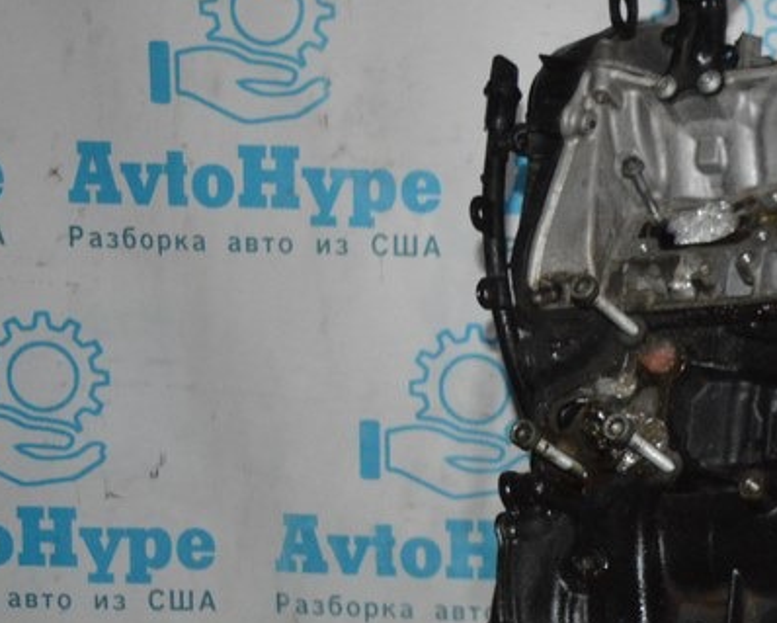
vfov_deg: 16.2
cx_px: 894
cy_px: 550
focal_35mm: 94
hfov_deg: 19.4
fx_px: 2163
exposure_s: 1/60
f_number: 4
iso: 3200
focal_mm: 26
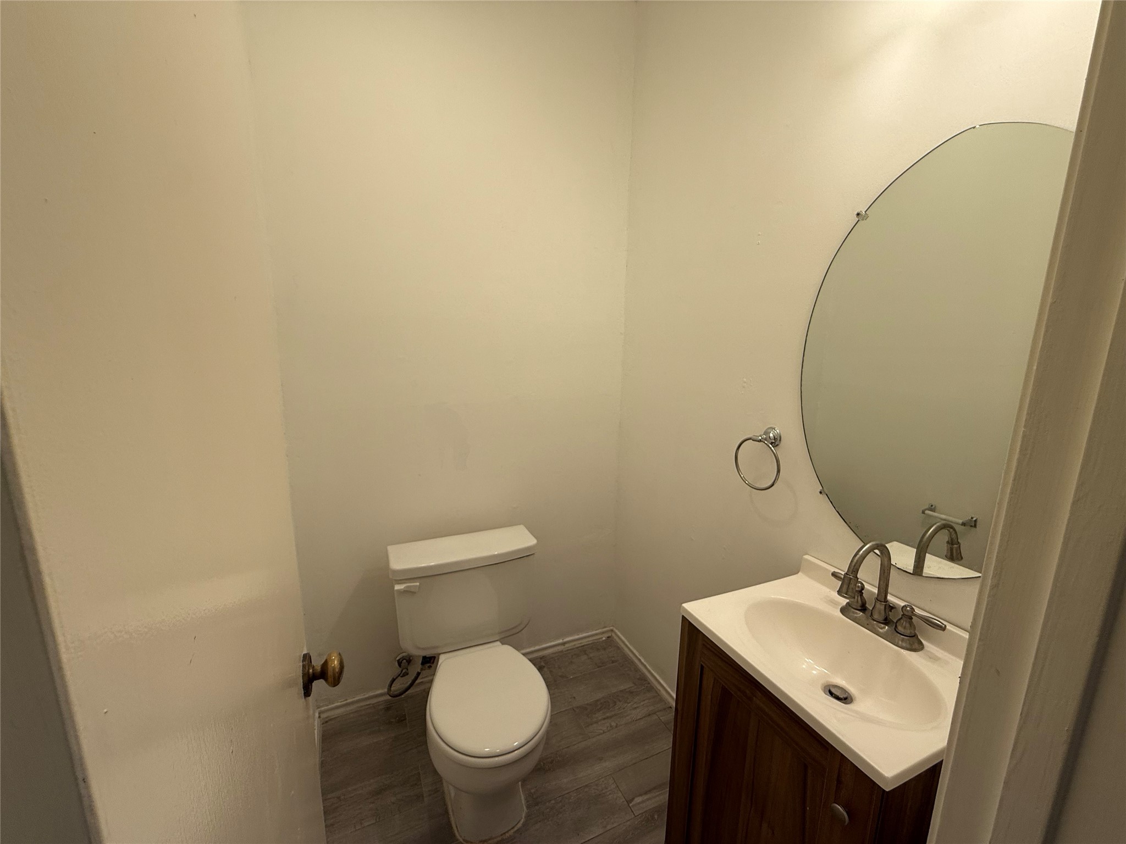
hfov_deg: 102.1
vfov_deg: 85.7
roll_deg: -0.7
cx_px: 563
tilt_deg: -11.4
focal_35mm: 14
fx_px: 455
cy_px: 422
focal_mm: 2.22
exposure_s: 1/120
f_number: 2.2
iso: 64
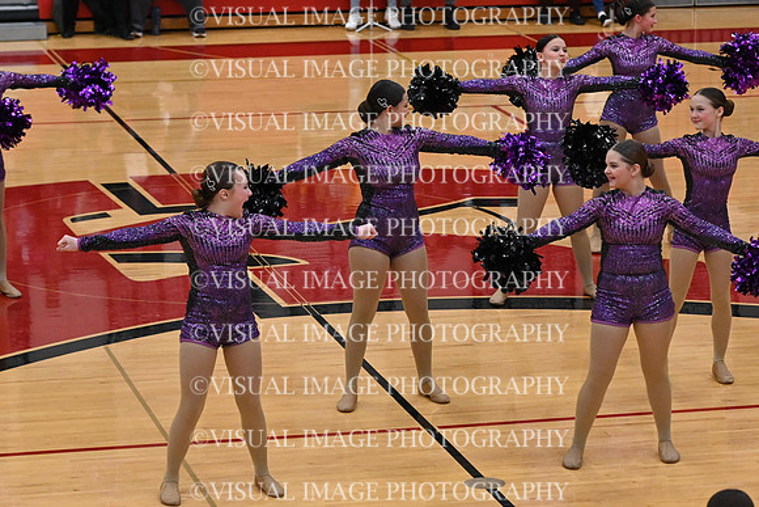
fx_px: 2847
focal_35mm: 135
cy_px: 254
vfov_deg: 10.2
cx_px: 380
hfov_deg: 15.2
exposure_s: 1/400
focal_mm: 90
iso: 6400
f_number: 4
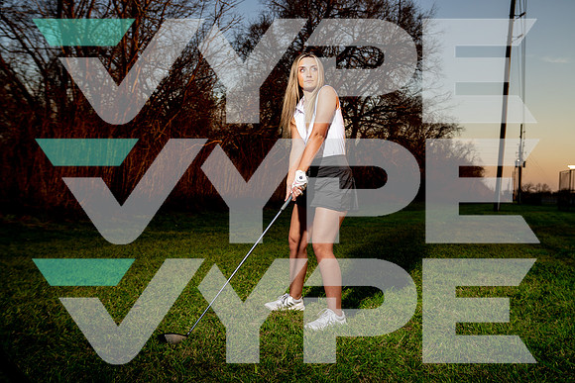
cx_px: 288
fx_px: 527
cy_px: 192
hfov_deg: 57.2
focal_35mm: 33
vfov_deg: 40.0
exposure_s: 1/250
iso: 100
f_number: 4
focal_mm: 33
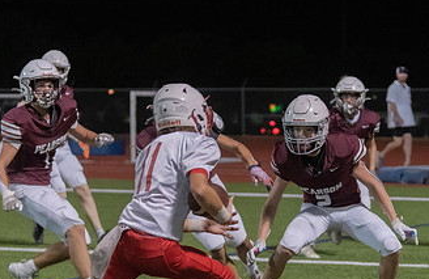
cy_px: 178
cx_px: 267
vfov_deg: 7.8
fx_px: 2045
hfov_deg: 12.0
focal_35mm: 173
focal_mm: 70
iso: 4000
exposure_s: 1/1000
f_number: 2.8
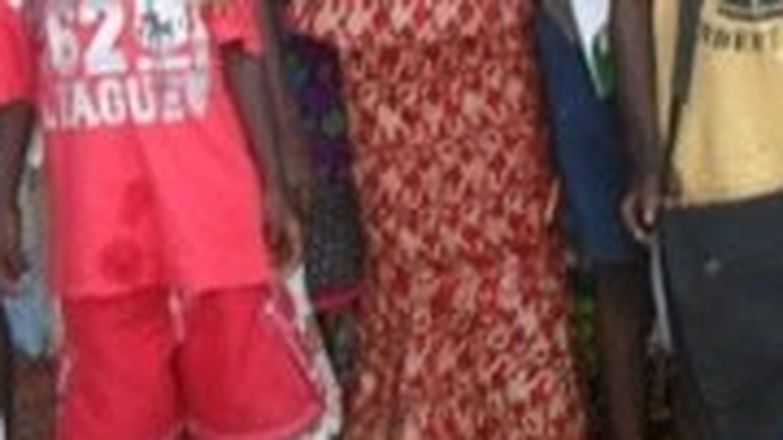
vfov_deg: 10.5
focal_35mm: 112
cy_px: -159
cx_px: 609
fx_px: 2324
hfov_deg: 19.0
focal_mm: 6.6
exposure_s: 1/45
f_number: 4
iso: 160
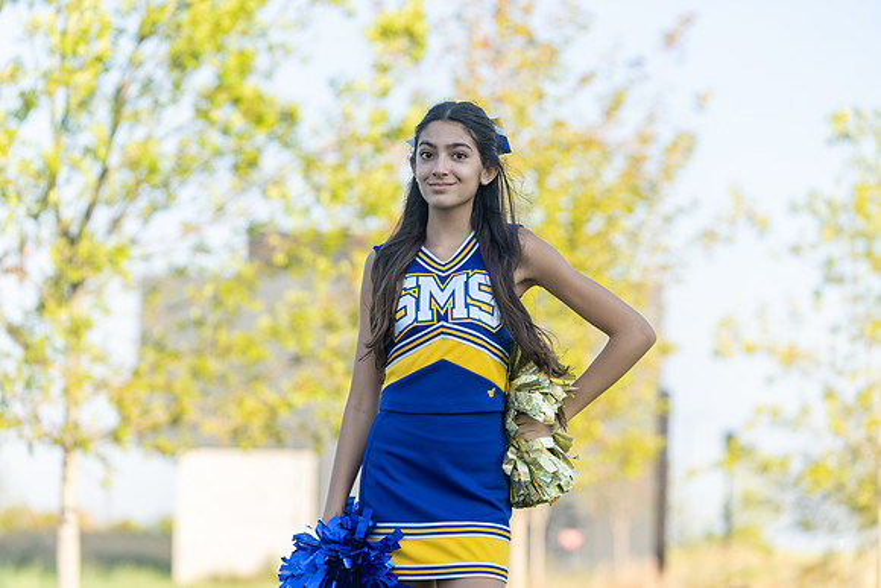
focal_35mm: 123
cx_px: 440
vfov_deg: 11.2
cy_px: 294
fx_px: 3011
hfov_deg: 16.6
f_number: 3.5
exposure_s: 1/320
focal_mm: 123
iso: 100
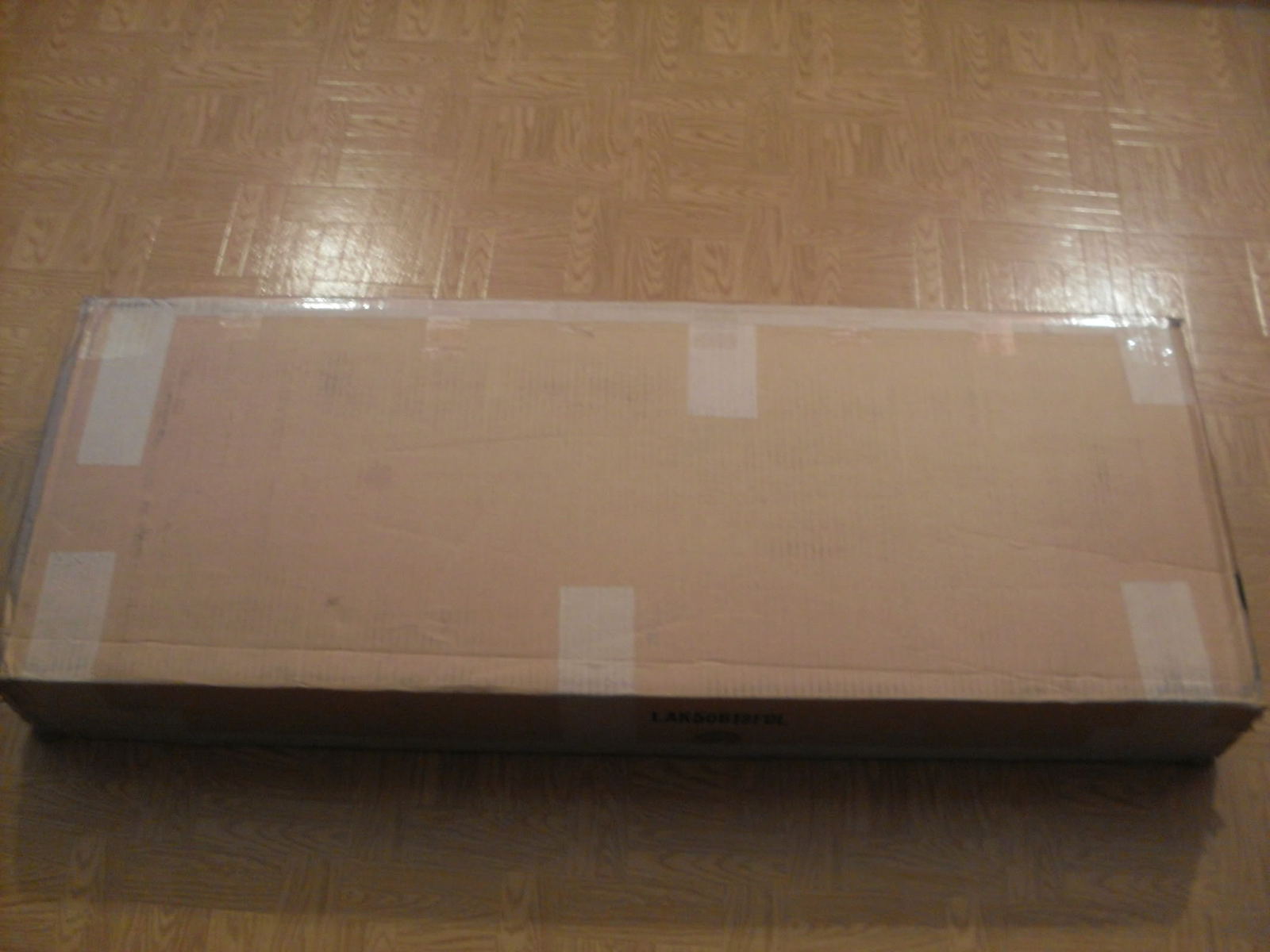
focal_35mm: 38
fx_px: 1394
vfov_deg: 37.7
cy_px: 476
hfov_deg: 49.0
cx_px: 635
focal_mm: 6.3
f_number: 2.8
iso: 400
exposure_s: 1/8
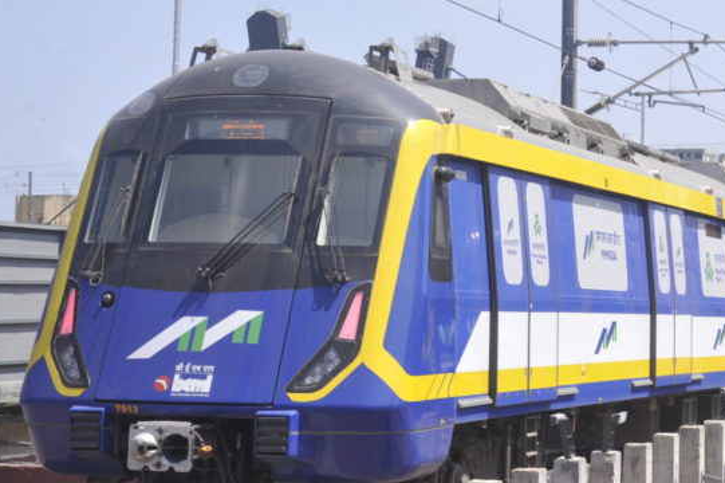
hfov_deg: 19.6
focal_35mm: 102
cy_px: 149
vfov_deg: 13.4
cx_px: 689
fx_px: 2053
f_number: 10
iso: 1000
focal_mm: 46
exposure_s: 1/1600
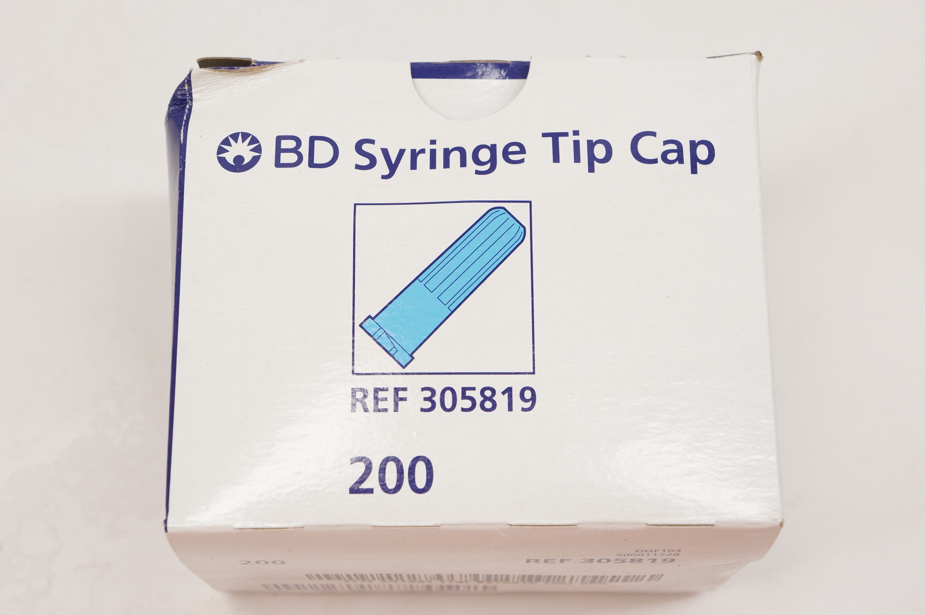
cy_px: 308
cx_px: 462
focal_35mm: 62
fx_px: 1579
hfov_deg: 32.7
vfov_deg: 22.0
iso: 800
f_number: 7.1
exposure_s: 1/125
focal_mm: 41
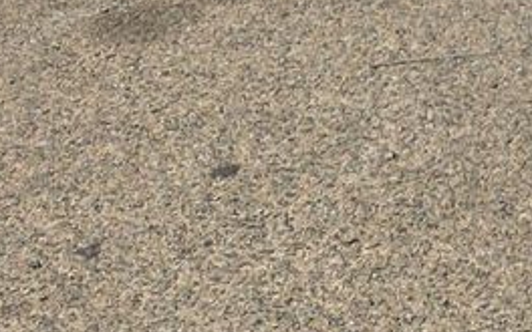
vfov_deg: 8.0
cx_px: 1469
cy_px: -521
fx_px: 2146
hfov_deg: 10.8
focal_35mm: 148
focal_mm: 6.5
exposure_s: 1/7940
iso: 52
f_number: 1.4
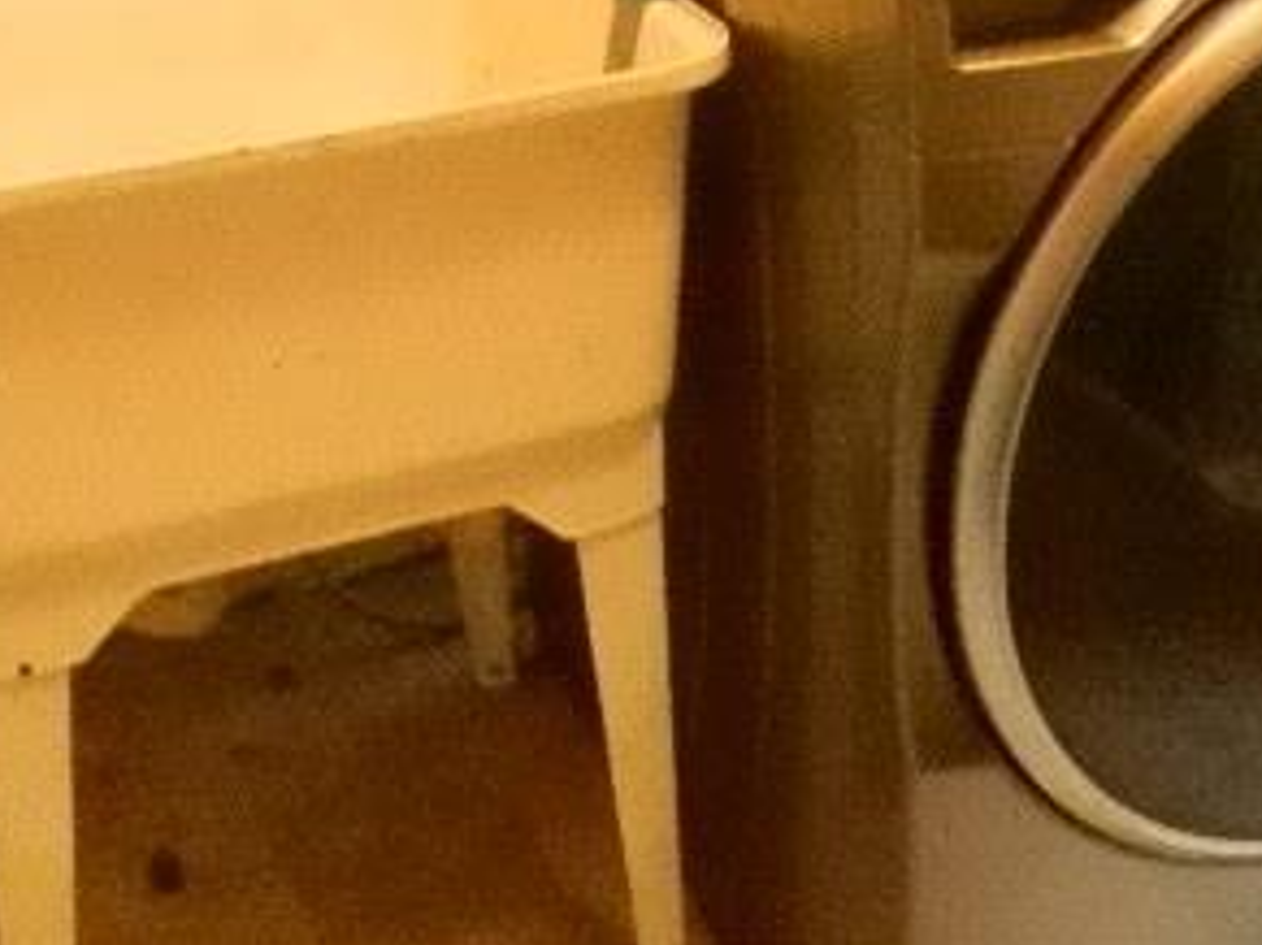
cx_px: 638
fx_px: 2004
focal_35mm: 55
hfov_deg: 34.9
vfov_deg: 25.5
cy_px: 56
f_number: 3.5
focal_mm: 4.5
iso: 3200
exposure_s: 1/25
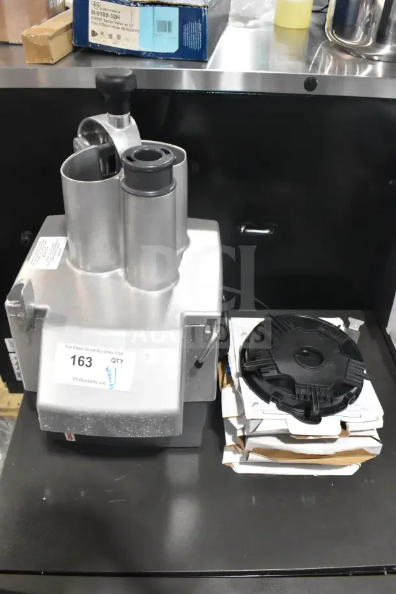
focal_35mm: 30
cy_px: 297
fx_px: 495
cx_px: 198
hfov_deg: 43.6
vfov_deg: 61.9
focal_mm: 20
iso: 6400
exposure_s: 1/200
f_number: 7.1
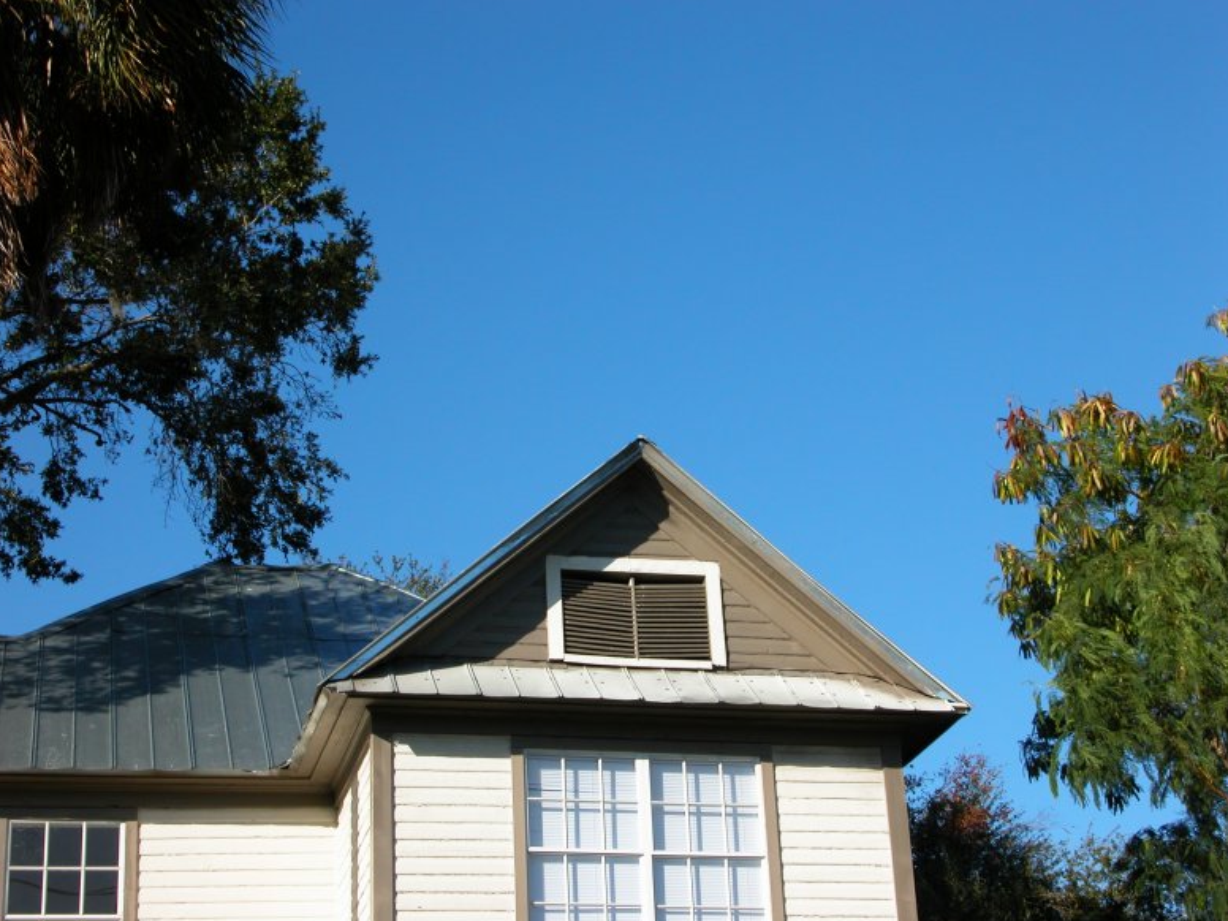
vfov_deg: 21.6
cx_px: 606
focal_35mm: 68
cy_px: 473
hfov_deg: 28.6
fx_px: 2412
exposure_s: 1/372
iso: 100
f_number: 5.8
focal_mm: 16.8
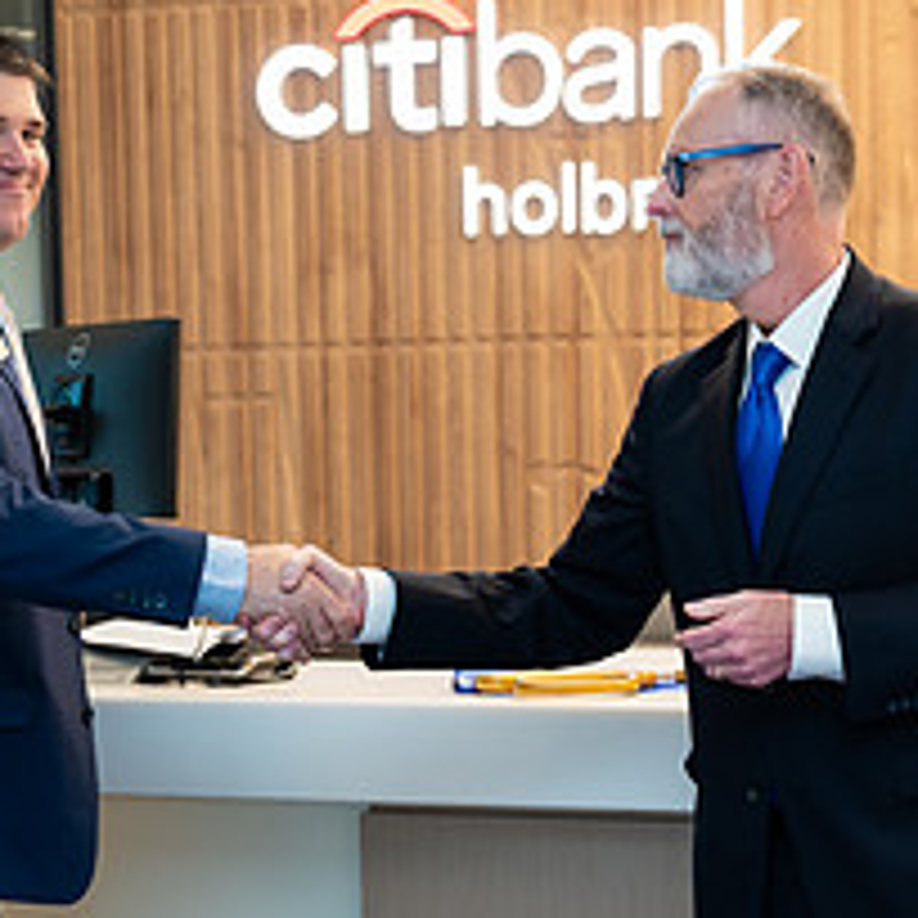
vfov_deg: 16.6
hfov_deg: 16.7
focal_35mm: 104
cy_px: 783
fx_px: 3120
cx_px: 500
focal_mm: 42
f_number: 3.5
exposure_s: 1/200
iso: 500
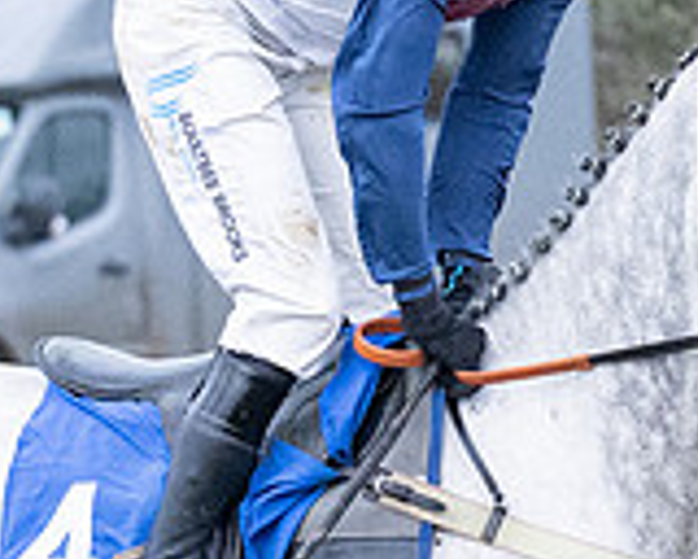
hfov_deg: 2.4
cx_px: 831
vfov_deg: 1.9
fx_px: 16960
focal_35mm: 821
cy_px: 941
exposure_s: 1/1000
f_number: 4
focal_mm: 101
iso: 1600
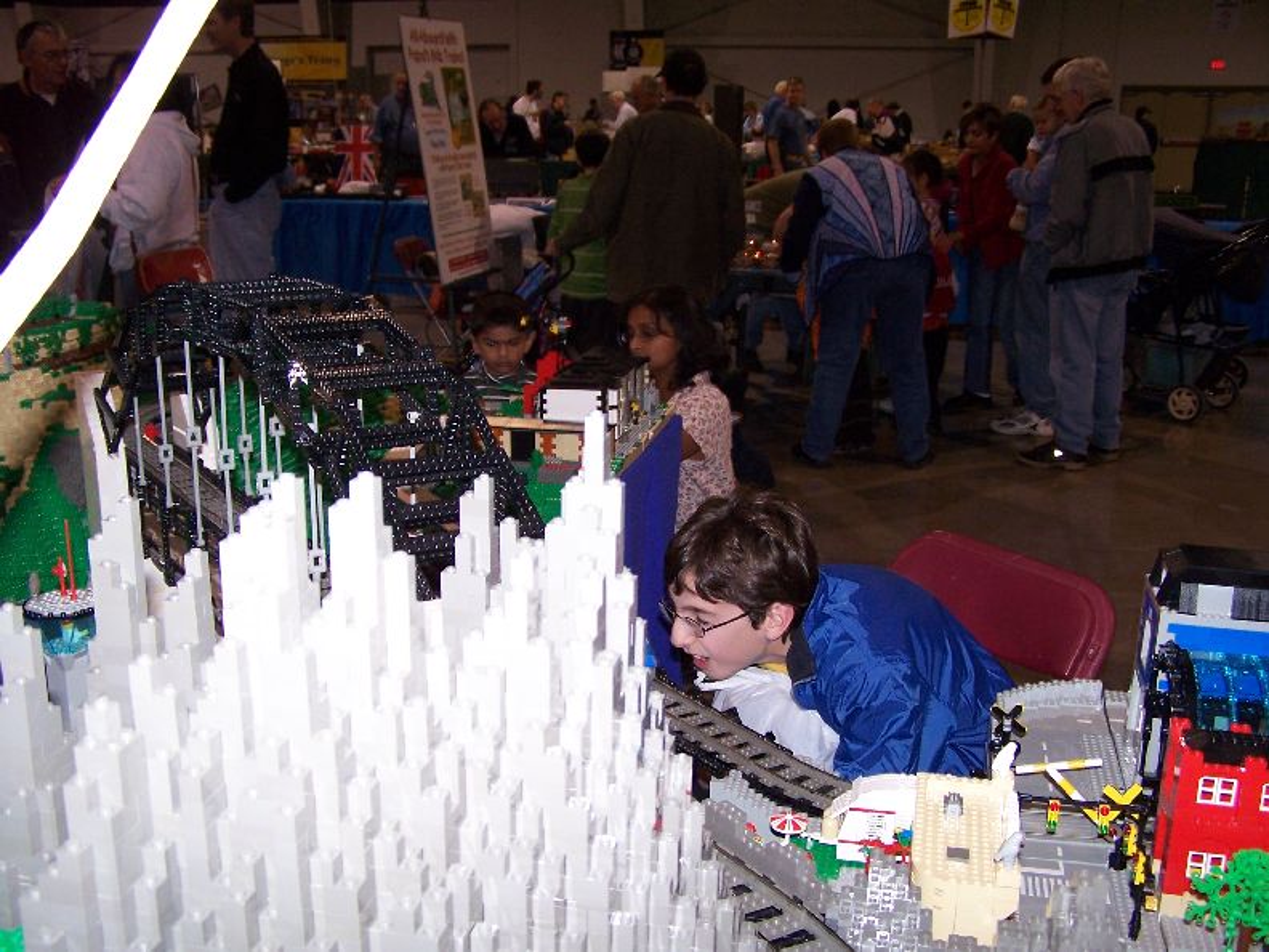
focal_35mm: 38
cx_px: 634
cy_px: 476
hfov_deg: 49.0
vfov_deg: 37.7
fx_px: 1393
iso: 140
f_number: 2.8
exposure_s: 1/60
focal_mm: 6.3
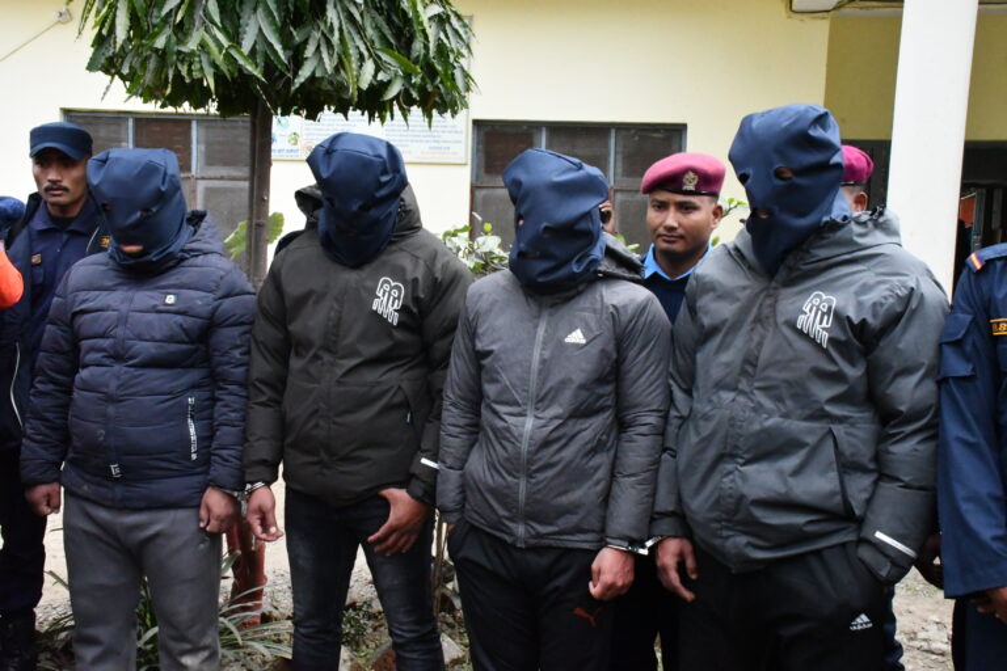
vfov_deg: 34.2
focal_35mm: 39
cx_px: 504
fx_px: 1091
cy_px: 336
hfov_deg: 49.6
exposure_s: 1/500
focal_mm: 26
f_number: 11
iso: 10000
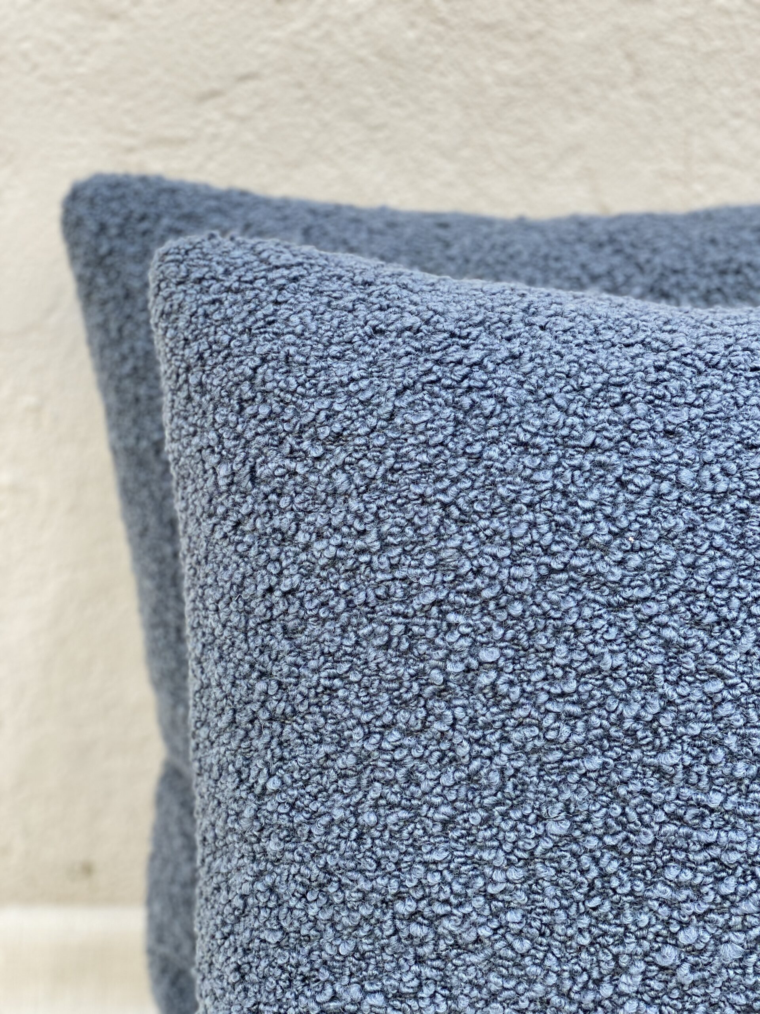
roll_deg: -0.2
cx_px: 380
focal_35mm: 52
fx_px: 1522
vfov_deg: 36.8
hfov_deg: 28.0
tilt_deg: -18.0
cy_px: 507
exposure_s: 1/122
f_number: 2
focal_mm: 6
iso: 40
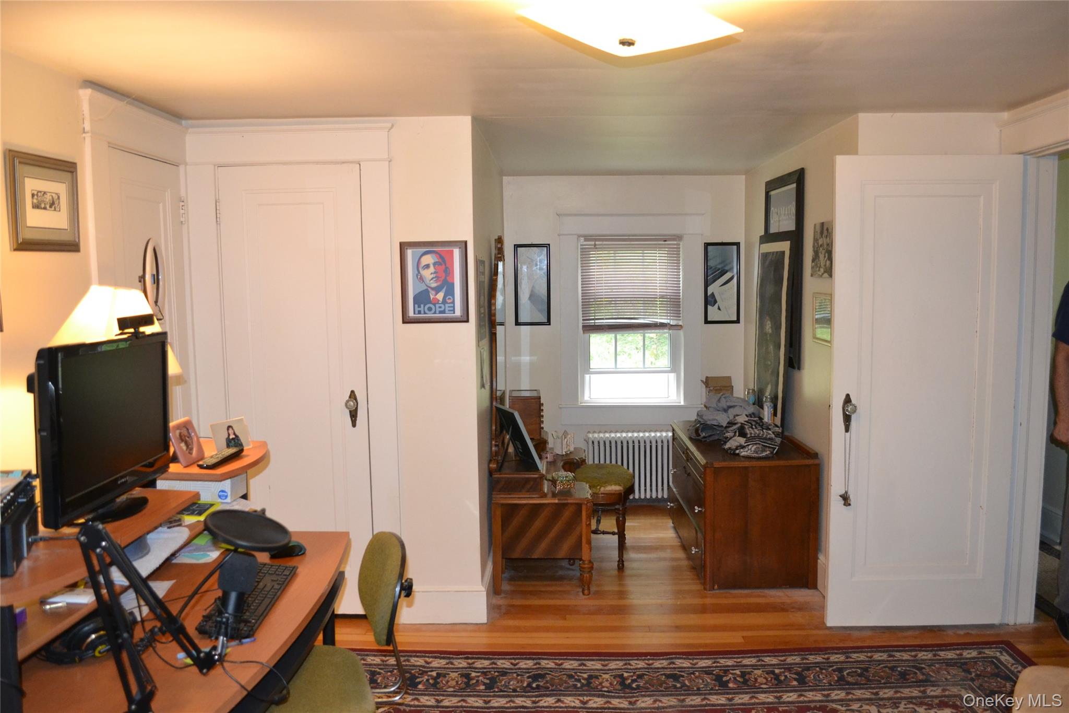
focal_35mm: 27
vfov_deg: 47.9
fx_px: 802
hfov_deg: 67.4
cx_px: 534
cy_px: 356
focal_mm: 18
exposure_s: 1/60
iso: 1600
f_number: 3.5
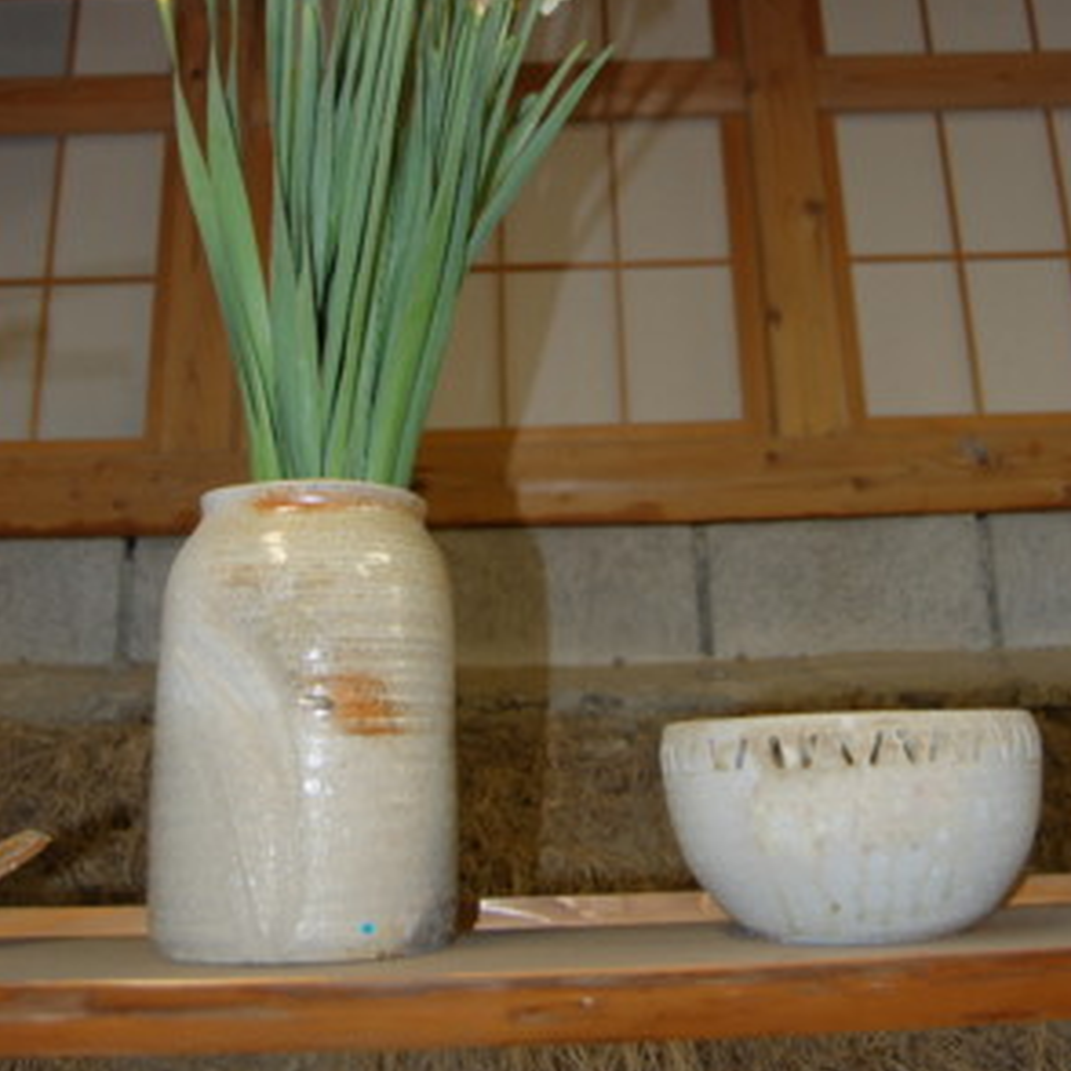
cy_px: 277
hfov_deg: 42.8
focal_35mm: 39
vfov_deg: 41.7
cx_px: 543
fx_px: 1365
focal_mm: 20
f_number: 3.8
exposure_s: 1/60
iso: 400
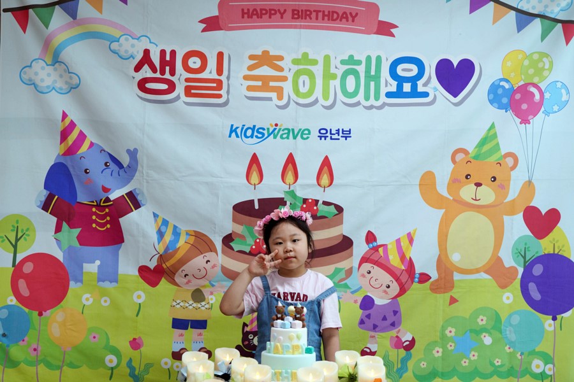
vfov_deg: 19.5
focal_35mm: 70
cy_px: 191
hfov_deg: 28.8
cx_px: 287
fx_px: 1116
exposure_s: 1/160
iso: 640
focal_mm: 70
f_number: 4
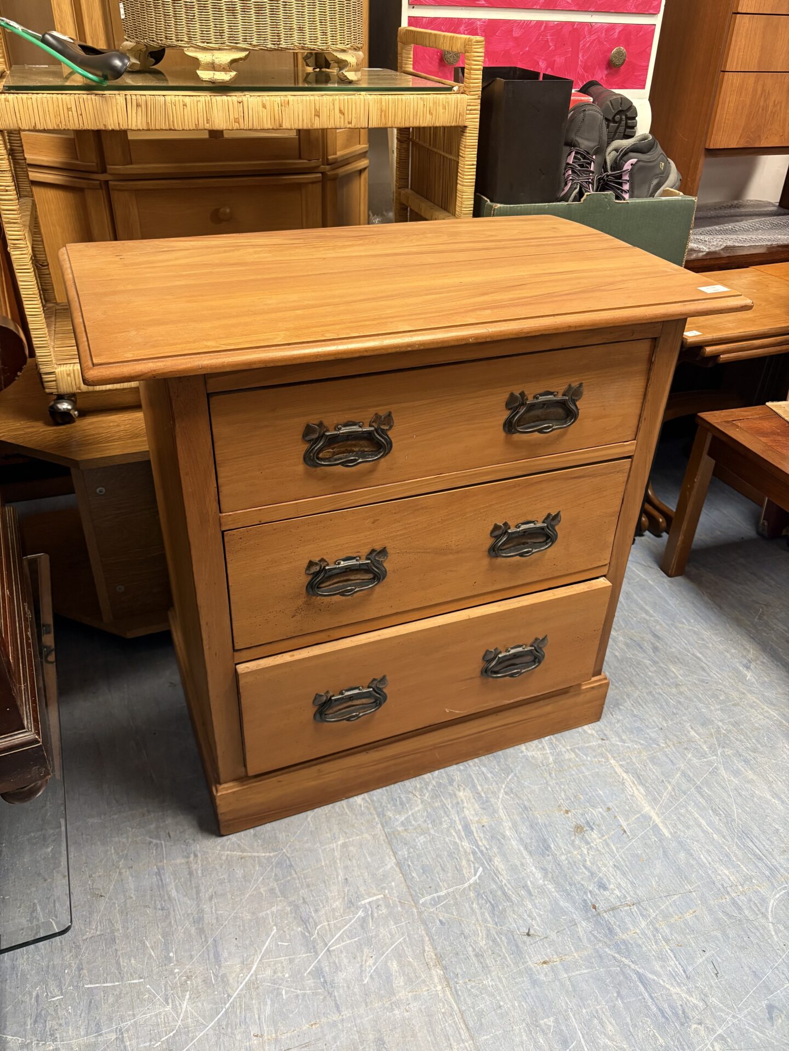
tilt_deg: -32.9
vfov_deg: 67.3
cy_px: 526
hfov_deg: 53.1
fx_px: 790
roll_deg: -2.5
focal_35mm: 26
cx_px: 394
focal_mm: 5.96
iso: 250
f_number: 1.6
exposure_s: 1/50
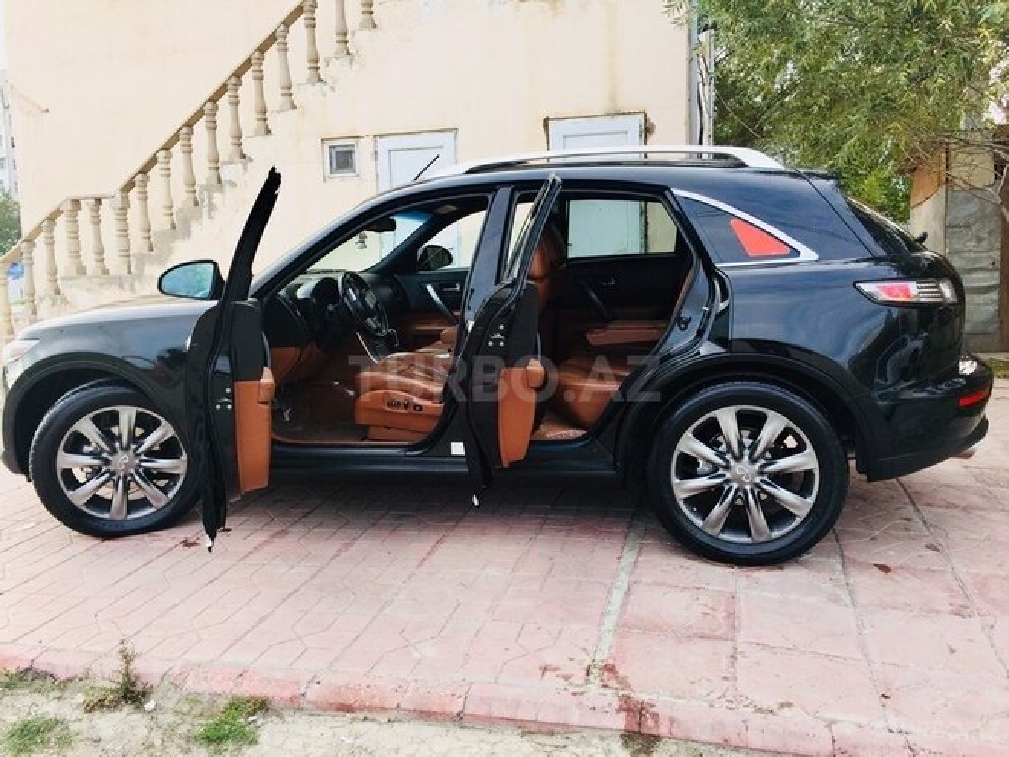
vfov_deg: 48.2
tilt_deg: -7.5
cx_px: 504
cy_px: 378
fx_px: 845
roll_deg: +0.6
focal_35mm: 29
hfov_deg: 61.7
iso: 32
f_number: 2.2
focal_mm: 4.15
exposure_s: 1/243
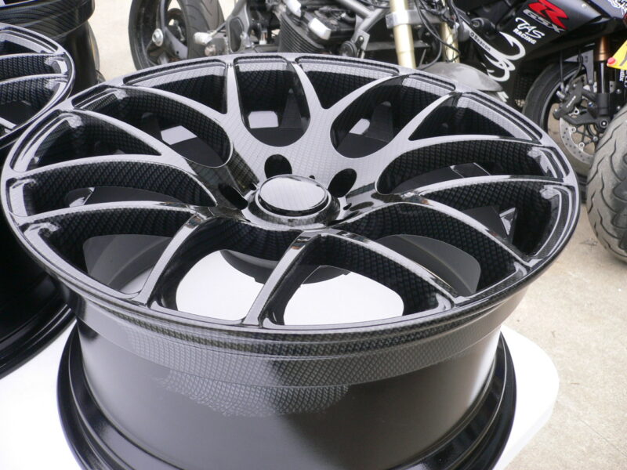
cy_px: 235
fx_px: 634
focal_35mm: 35
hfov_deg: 52.6
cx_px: 314
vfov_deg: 40.7
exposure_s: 1/50
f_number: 2.8
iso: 100
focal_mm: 5.8
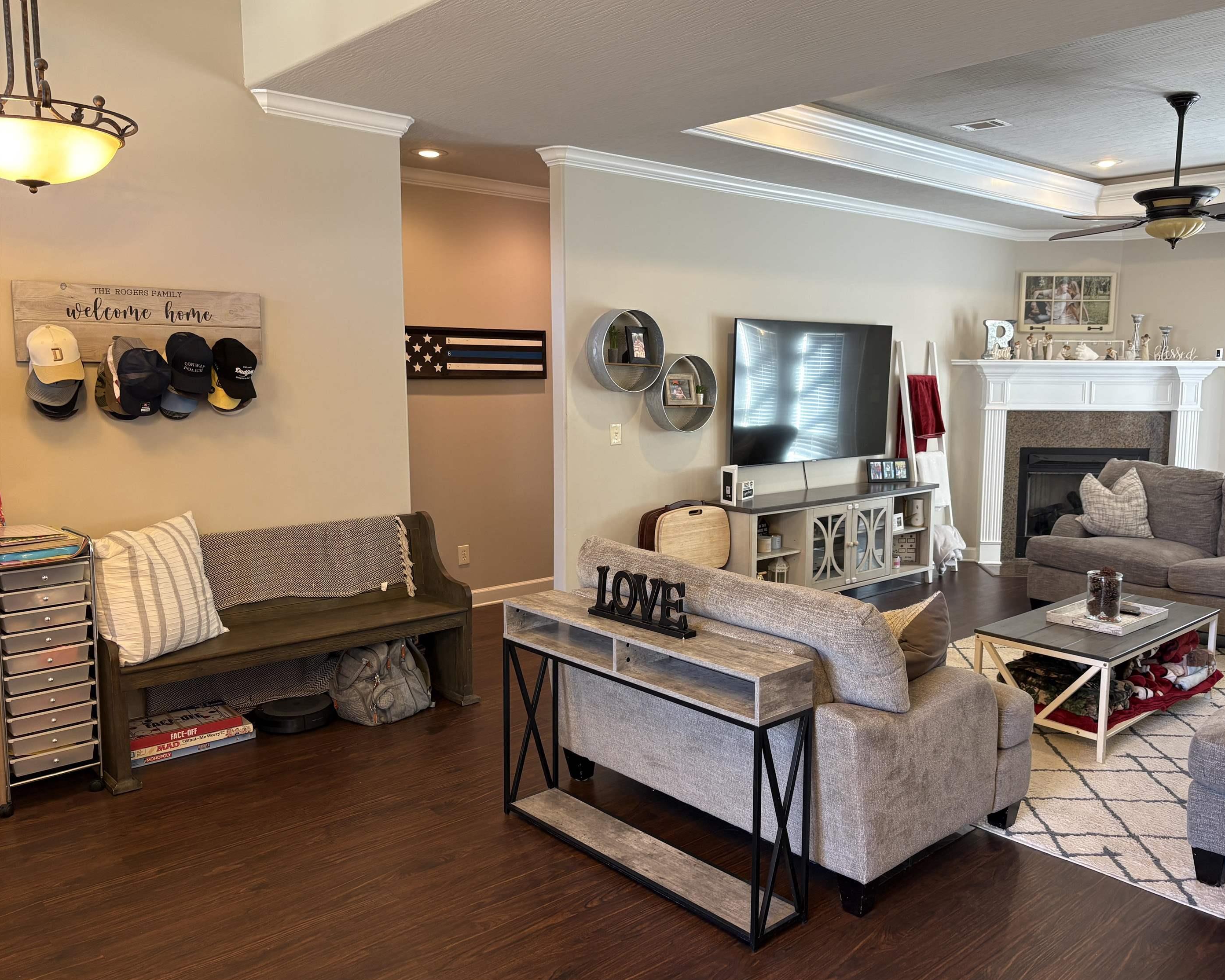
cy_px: 485
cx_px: 675
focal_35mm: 28
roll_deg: +0.1
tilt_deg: -6.7
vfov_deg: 51.5
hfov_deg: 62.1
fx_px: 1015
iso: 100
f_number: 1.6
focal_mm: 5.96
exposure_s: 1/60
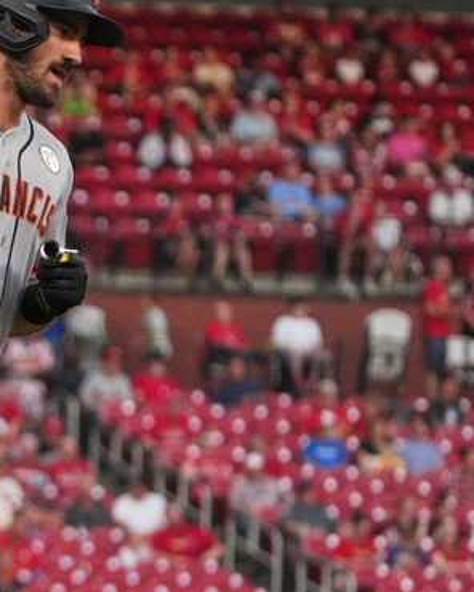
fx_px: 9101
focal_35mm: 519
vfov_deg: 3.7
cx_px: -269
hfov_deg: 3.0
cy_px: 467
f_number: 5.6
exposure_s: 1/2000
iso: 5000
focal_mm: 200
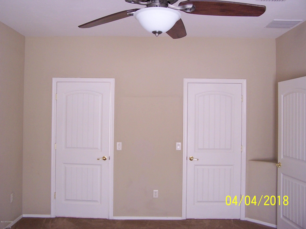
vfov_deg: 37.7
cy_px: 114
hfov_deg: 49.0
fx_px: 336
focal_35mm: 38
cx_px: 153
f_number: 2.8
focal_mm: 6.3
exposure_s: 1/30
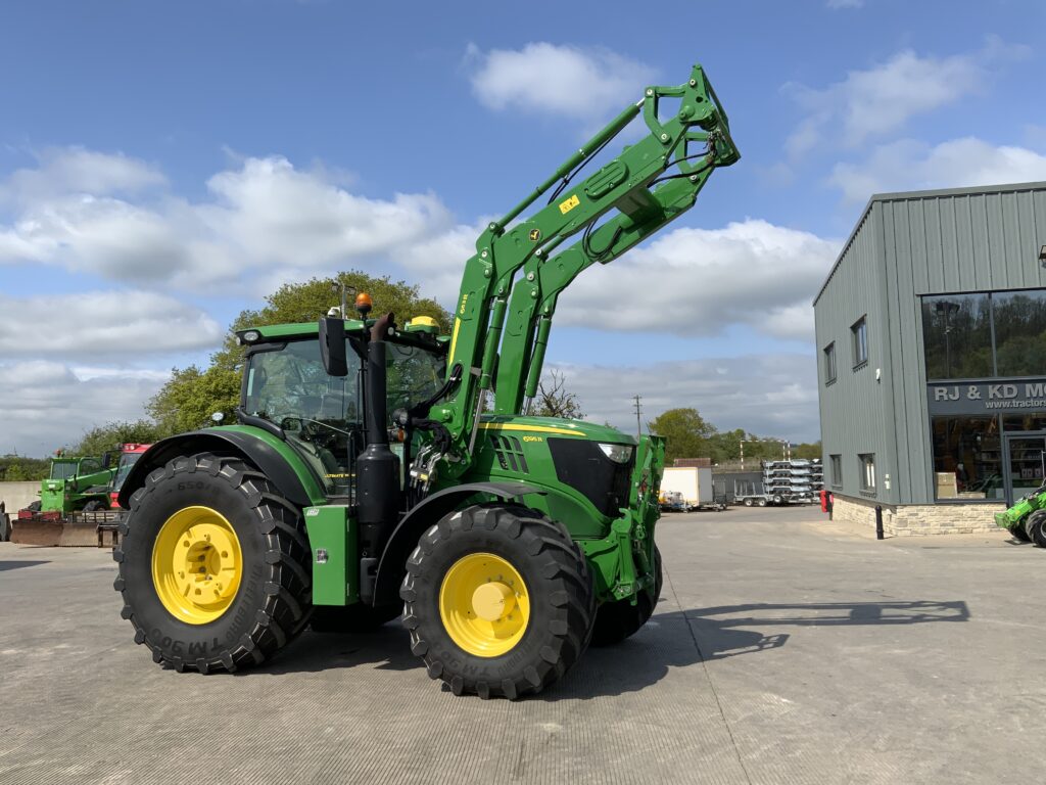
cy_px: 392
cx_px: 523
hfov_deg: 61.7
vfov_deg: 48.2
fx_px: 876
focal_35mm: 29
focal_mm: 3
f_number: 1.8
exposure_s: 1/1730
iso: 16
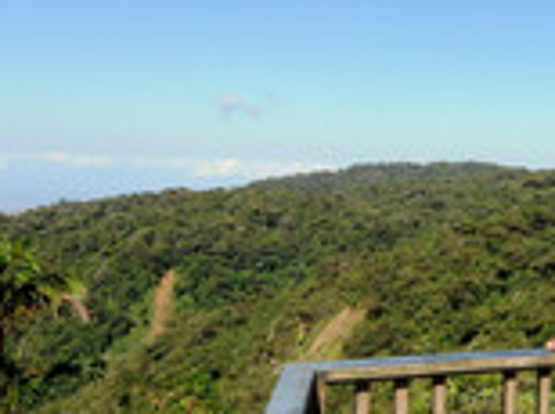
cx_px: 472
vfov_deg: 31.2
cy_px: 221
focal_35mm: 46
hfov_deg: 38.8
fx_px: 743
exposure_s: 1/2000
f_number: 7.1
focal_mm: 11
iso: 800
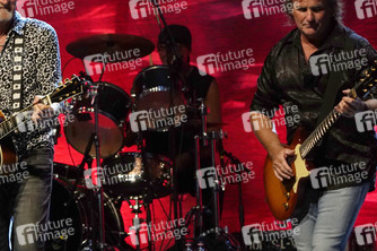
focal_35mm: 338
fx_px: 3536
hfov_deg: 6.1
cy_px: 90
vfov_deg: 4.1
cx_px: 128
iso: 3200
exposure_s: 1/160
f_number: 6.3
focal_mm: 250
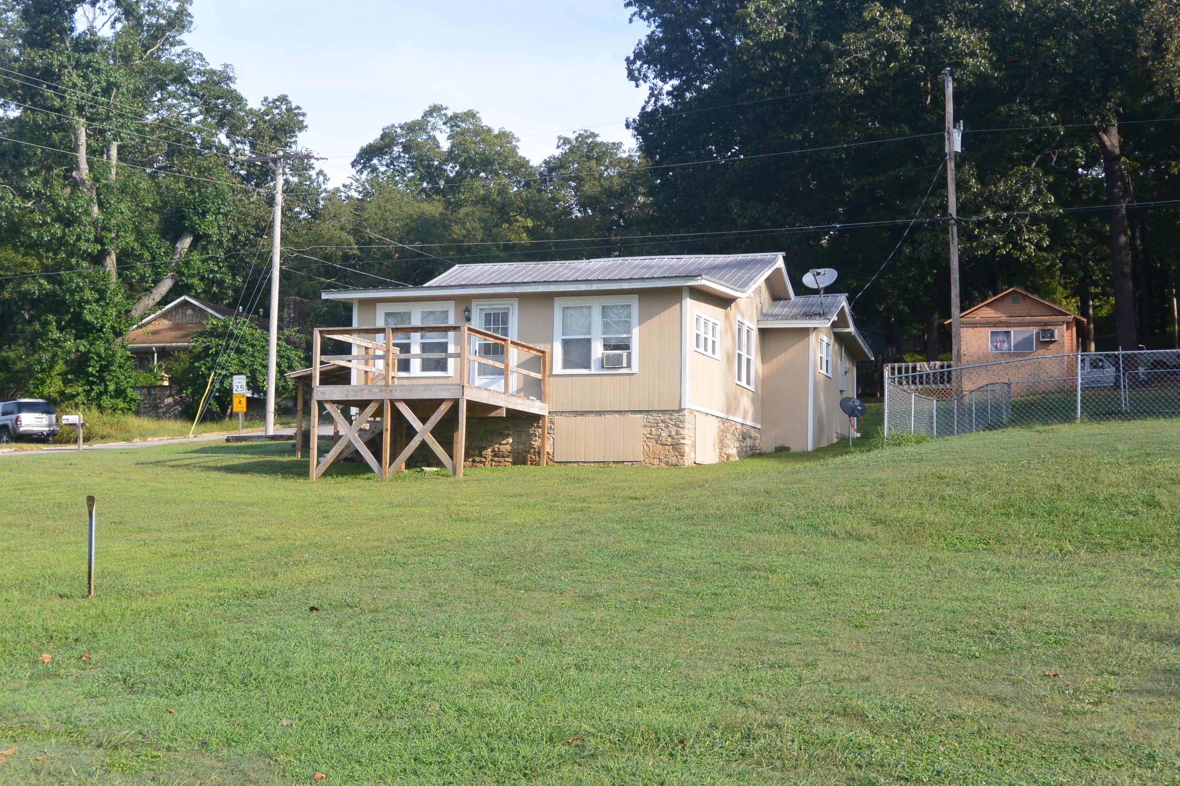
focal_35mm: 49
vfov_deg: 27.5
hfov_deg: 40.3
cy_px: 393
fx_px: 1606
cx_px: 590
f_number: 4.5
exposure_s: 1/500
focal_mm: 18.2
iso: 160
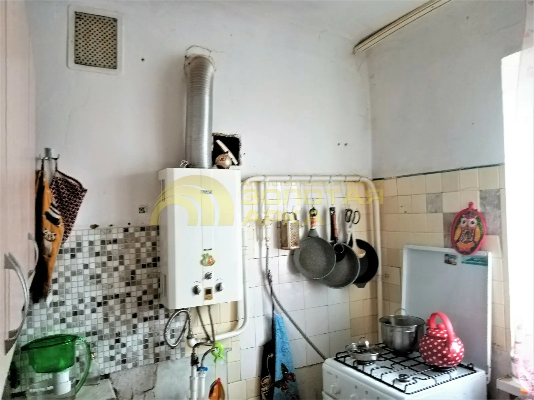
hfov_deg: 67.3
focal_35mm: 26
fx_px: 401
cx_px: 267
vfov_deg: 53.1
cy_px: 200
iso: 552
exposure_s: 1/25
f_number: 1.8
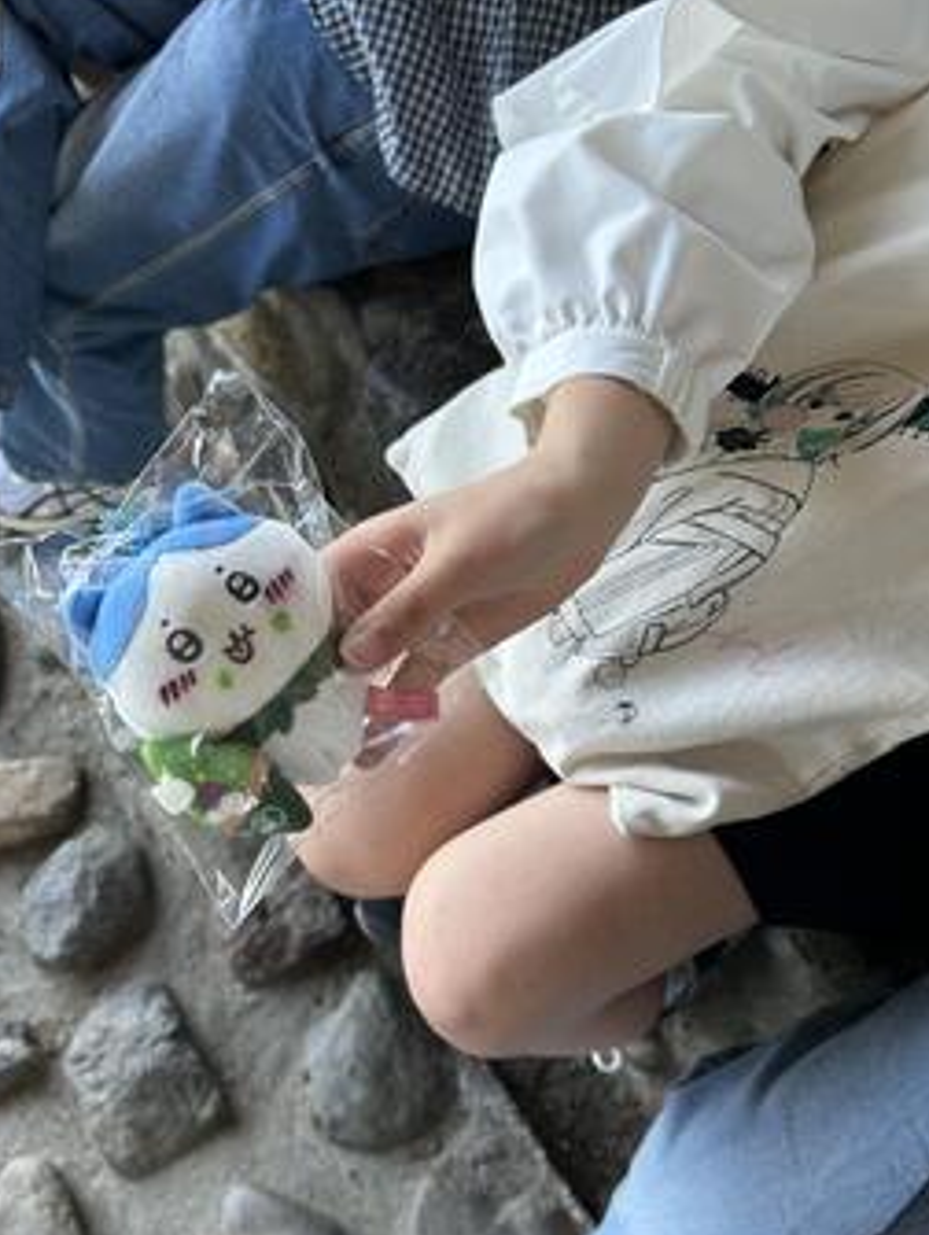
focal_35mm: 31
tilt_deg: -59.4
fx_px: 1107
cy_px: 693
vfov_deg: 58.1
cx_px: 391
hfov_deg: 45.4
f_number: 1.5
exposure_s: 1/121
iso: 64
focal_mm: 5.7
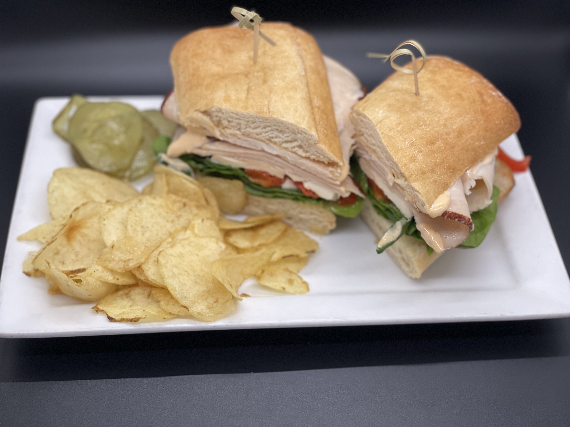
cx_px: 285
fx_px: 856
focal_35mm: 52
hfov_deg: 36.8
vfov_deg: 28.0
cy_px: 214
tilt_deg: -46.1
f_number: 2
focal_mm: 6
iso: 160
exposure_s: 1/40
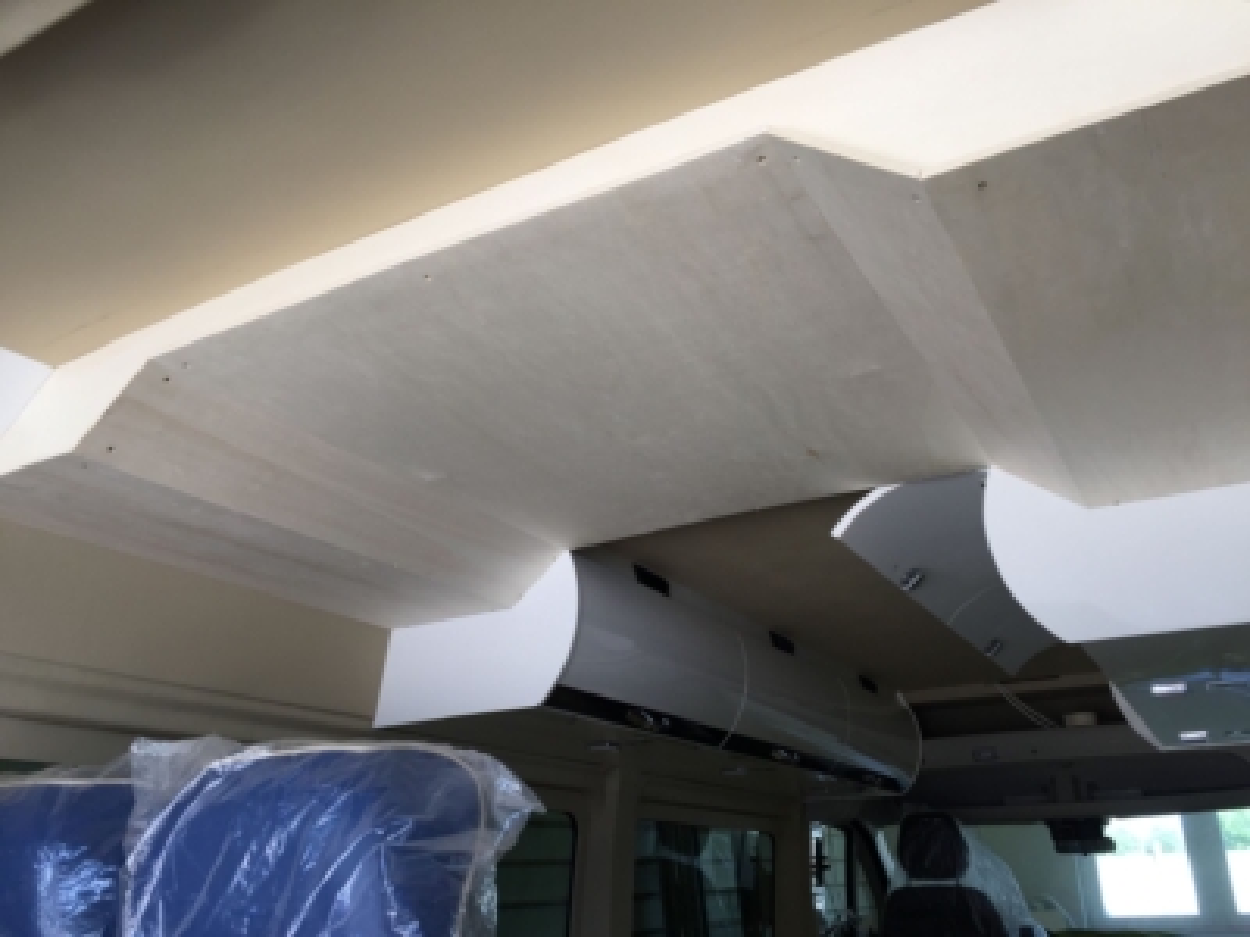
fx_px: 1047
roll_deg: +1.0
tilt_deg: +20.7
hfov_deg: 61.7
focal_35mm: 29
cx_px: 625
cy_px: 468
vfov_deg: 48.2
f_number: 2.2
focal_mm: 4.15
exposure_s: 1/107
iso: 32
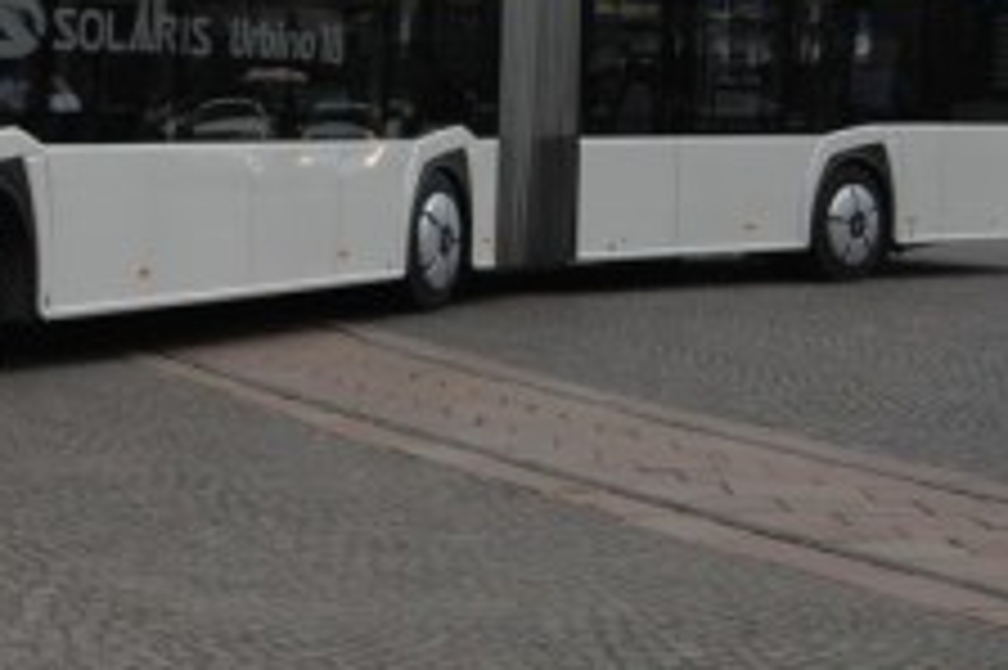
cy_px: 83
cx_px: 137
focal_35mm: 99
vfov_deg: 13.7
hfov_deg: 20.3
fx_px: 2770
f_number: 5
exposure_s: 1/1000
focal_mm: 24
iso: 200
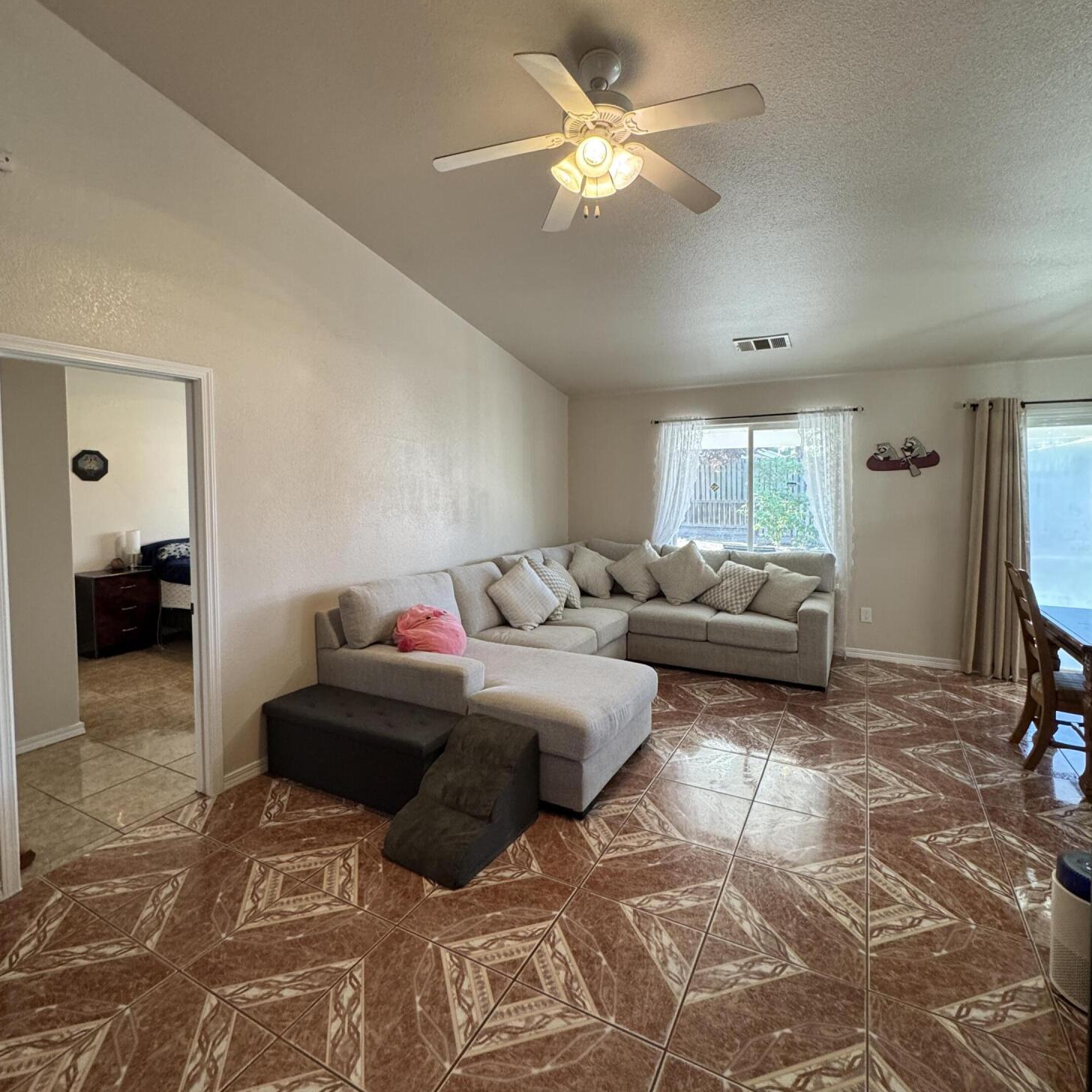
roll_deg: +0.0
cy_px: 506
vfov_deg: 83.8
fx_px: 607
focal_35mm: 17
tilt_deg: -3.0
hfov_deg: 84.0
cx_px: 532
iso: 320
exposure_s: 1/120
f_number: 2.2
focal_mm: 2.22
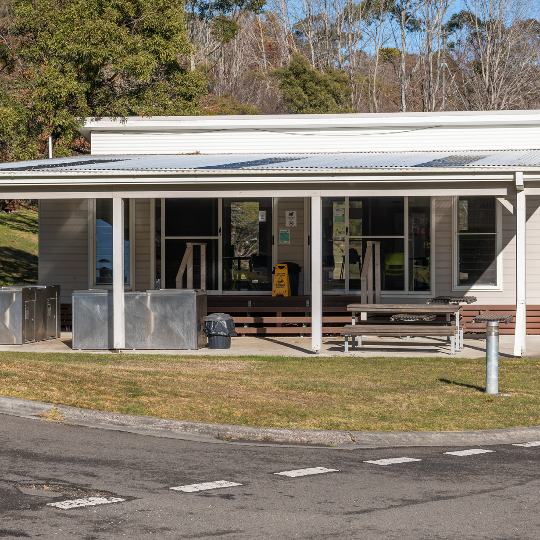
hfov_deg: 17.6
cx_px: 294
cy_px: 278
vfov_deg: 17.6
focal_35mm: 99
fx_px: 1747
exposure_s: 1/250
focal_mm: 70
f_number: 10
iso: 125
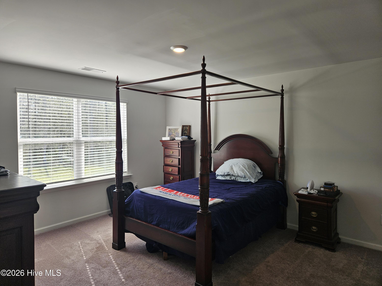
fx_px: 254
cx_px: 191
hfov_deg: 73.9
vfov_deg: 58.9
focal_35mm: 23
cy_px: 143
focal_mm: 5.4
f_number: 1.8
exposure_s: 1/126
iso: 25
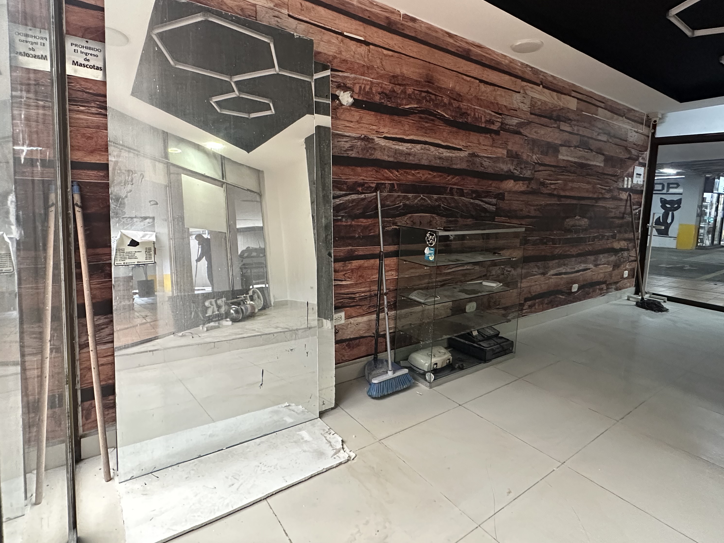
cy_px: 236
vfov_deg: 68.4
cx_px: 370
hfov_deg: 84.7
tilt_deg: -5.4
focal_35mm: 19
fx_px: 397
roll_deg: -2.6
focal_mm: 2.22
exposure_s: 1/60
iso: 800
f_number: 2.2
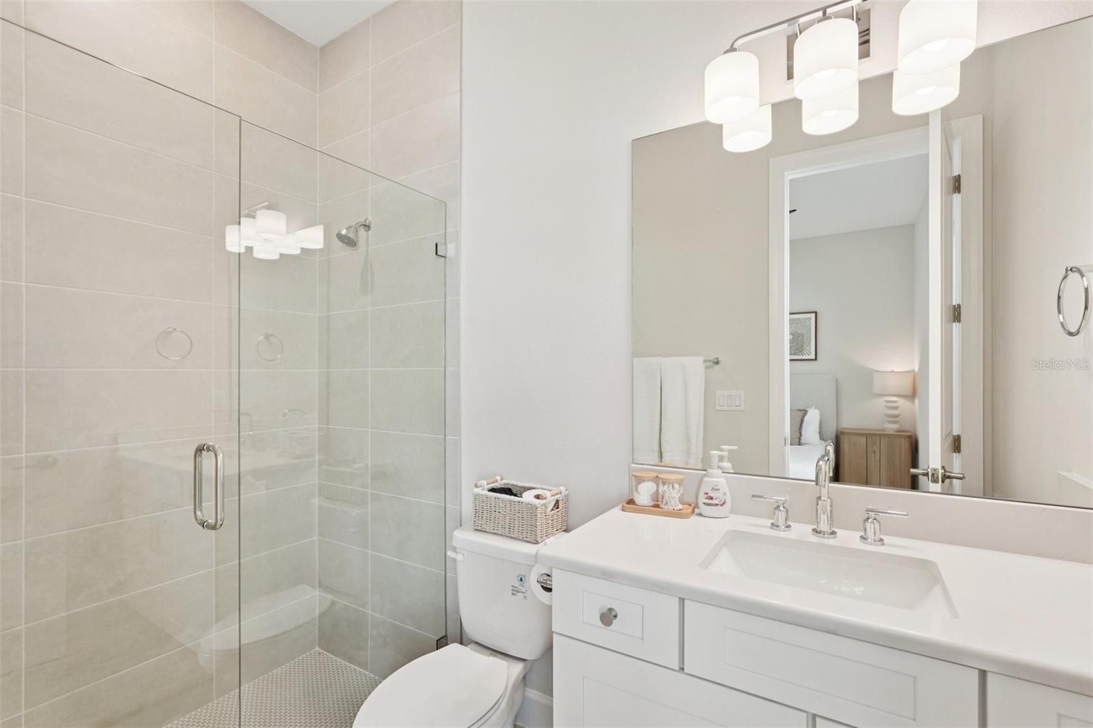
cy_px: 364
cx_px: 546
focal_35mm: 16
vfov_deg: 72.0
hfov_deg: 95.0
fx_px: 501
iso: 400
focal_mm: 16.5
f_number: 8
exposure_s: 1/40
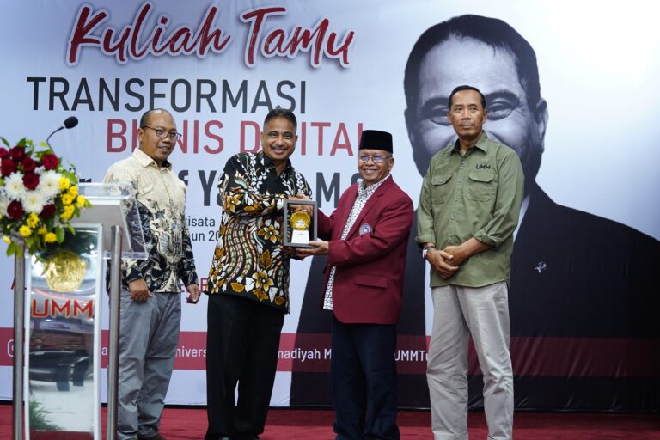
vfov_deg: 19.5
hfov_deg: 28.8
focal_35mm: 70
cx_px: 330
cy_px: 220
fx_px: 1283
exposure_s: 1/160
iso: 3200
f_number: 4
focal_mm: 70
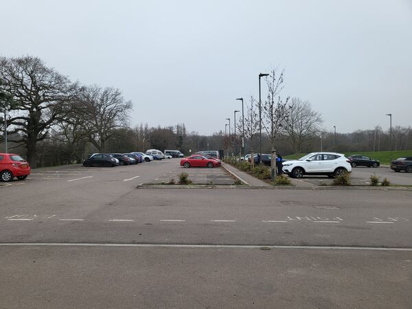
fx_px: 309
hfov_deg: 67.3
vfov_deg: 53.1
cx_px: 206
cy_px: 154
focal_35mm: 26
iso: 50
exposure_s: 1/127
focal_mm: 4.25
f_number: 1.8
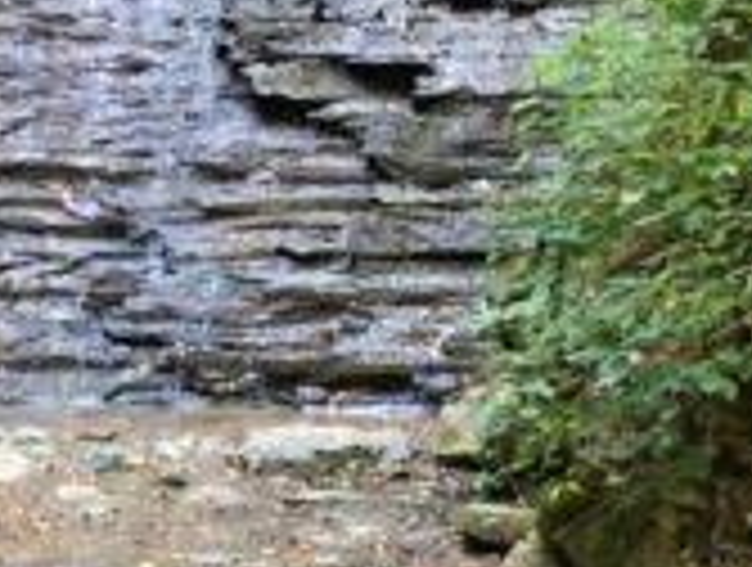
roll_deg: -1.3
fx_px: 2896
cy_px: 40
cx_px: 171
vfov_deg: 11.1
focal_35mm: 133
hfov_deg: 14.7
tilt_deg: +2.3
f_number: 2.2
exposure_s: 1/30
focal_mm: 4.15
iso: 125
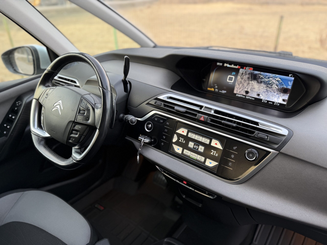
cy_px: 122
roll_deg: +1.3
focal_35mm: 24
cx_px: 164
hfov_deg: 71.6
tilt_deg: -28.6
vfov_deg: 56.8
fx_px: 227
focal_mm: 6.76
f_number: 1.78
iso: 125
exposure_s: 1/121
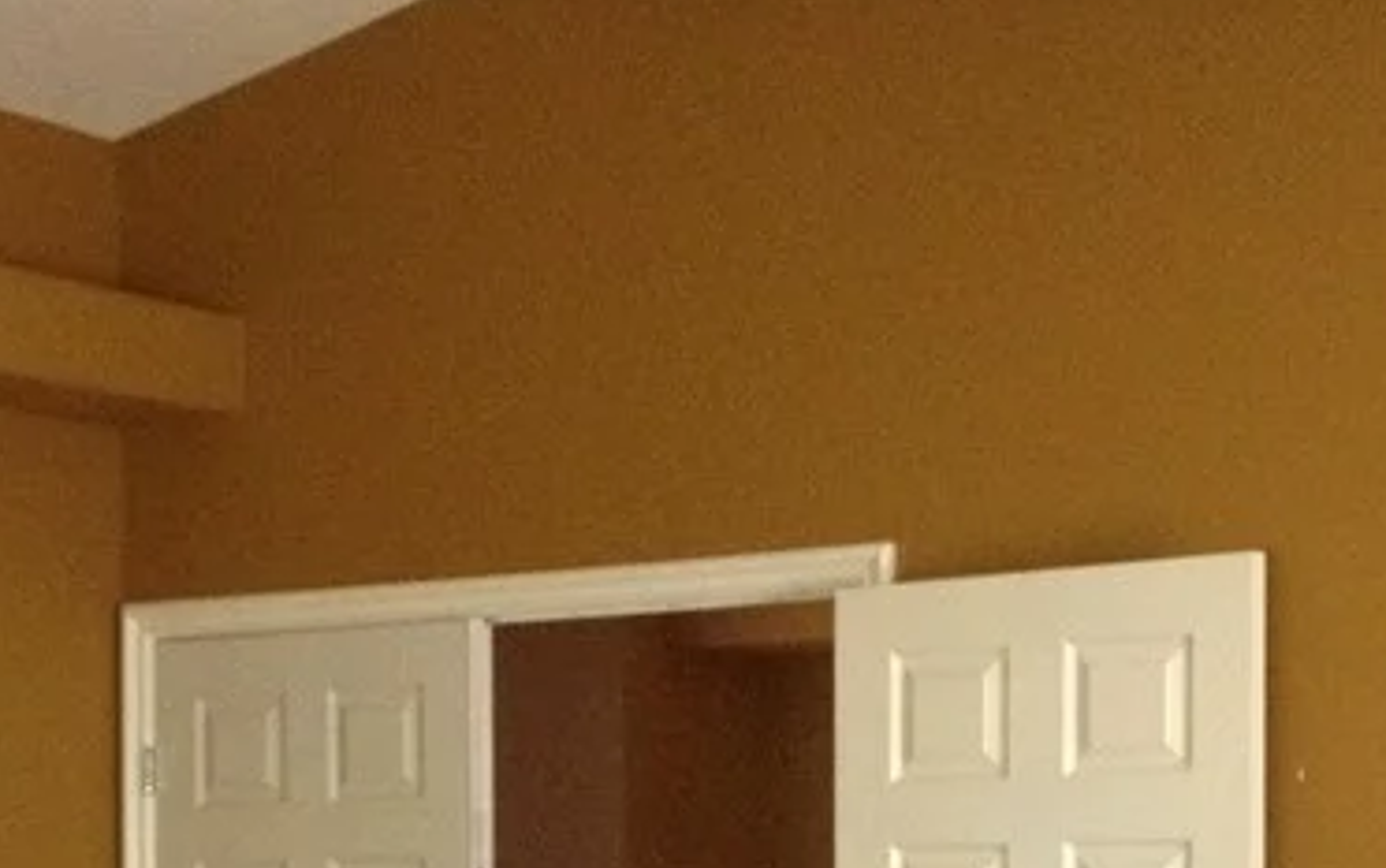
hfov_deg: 20.2
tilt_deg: -1.3
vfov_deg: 12.6
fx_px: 3855
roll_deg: -0.2
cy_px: 976
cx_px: 369
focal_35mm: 102
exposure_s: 1/20
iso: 320
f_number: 2.4
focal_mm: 4.28
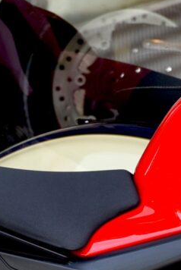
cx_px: 282
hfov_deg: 2.7
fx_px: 3786
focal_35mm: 503
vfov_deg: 4.1
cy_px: 389
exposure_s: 1/80
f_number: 4.5
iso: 100
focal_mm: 70
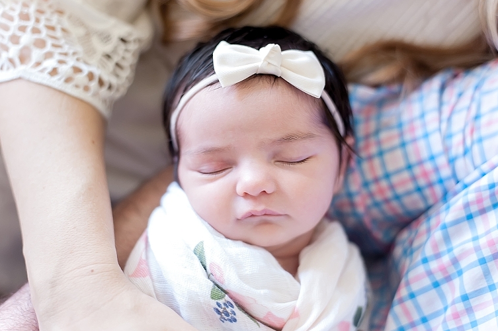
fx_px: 705
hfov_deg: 38.9
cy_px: 165
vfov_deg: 26.4
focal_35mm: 51
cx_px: 248
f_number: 2.2
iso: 1000
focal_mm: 50
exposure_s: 1/50
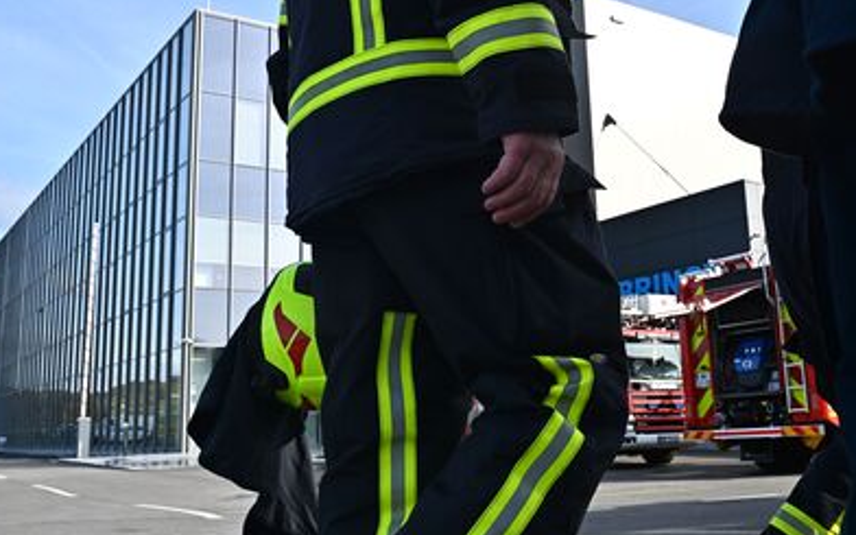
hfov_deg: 48.2
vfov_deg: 31.2
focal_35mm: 41
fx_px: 956
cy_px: 238
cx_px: 463
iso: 1600
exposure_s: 1/1000
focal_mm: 35
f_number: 16
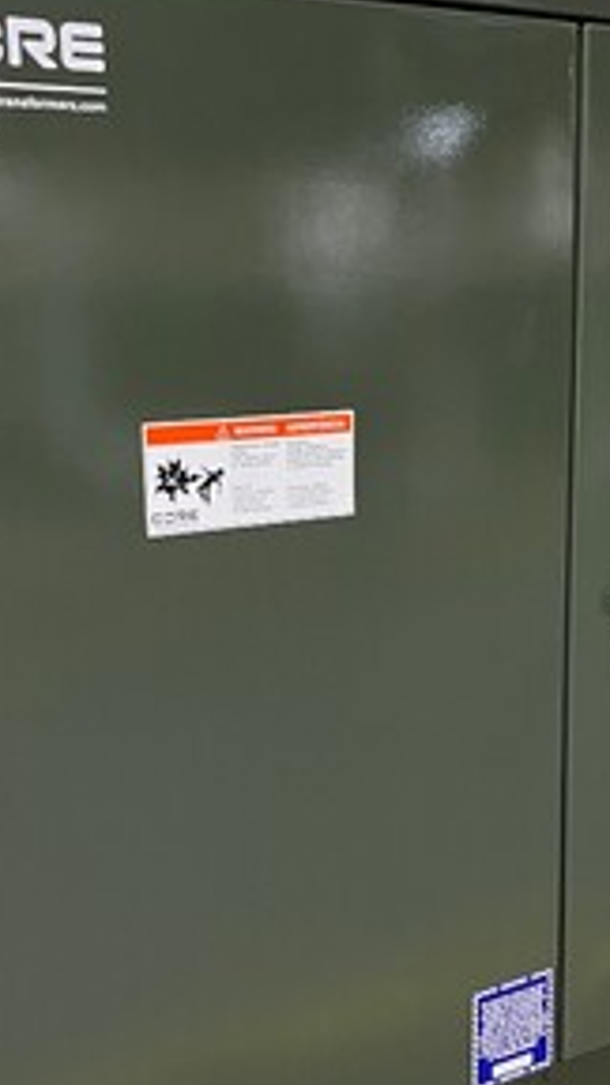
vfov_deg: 35.1
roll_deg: +2.8
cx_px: 339
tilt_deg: -14.3
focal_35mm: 59
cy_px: 716
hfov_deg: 20.4
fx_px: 1697
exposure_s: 1/40
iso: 400
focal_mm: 5.1
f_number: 1.6
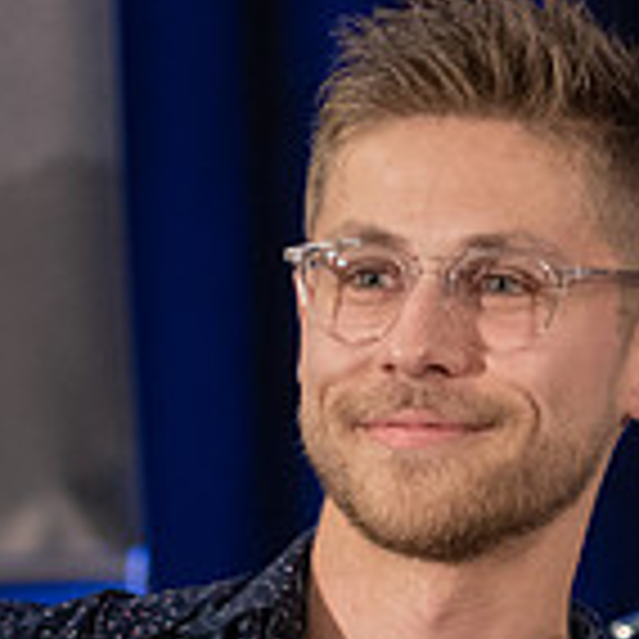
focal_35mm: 620
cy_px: 713
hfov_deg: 2.8
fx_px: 12949
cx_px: 184
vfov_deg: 2.8
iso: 5000
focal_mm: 178
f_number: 6.3
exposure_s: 1/160
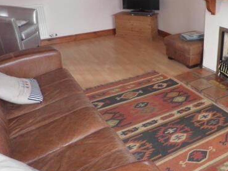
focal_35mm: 38
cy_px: 64
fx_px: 250
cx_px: 155
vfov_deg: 37.5
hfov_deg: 48.0
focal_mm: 4.3
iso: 200
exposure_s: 1/30
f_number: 3.3
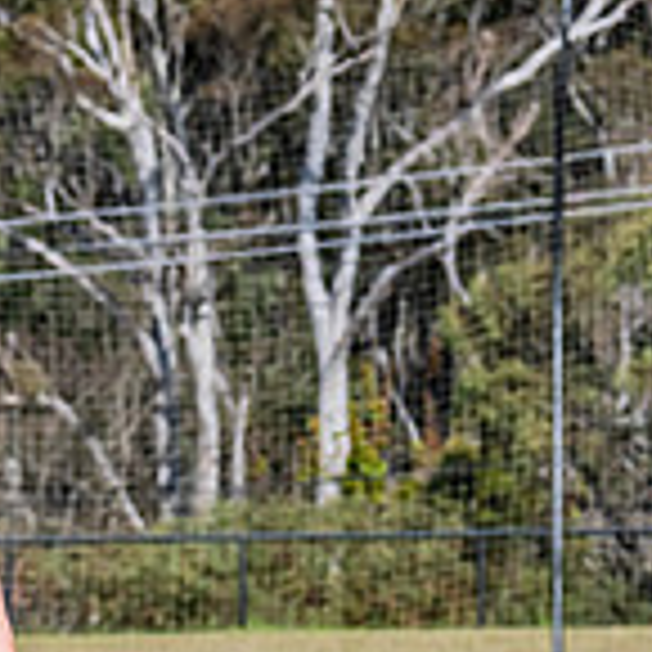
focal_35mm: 972
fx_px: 20713
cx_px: -359
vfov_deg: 1.8
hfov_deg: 1.8
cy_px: 568
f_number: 13
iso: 640
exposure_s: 1/1250
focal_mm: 240
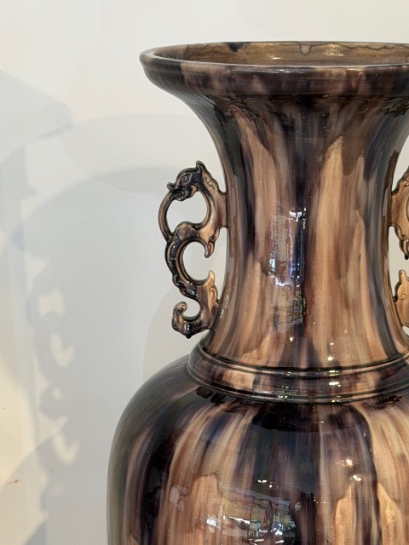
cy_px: 454
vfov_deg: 21.4
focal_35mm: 90
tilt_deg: -21.3
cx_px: 291
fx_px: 1418
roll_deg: +0.2
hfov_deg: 16.4
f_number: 1.78
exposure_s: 1/116
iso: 100
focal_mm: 6.76
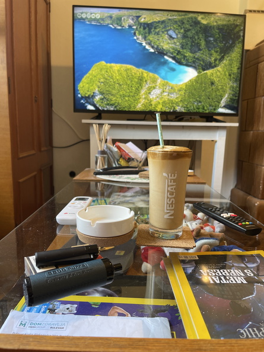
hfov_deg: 53.0
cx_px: 132
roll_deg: -1.3
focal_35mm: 26
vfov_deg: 67.3
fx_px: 265
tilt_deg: -10.6
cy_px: 176
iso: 80
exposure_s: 1/60
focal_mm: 5.1
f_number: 1.6
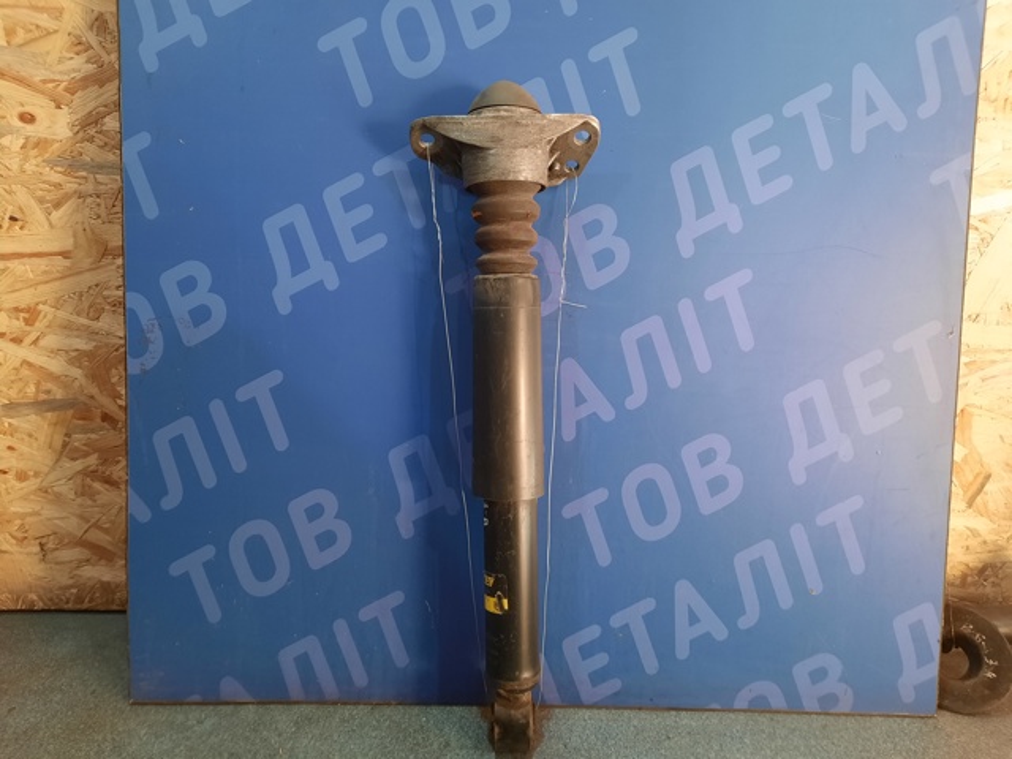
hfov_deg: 69.4
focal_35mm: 25
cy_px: 380
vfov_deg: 54.9
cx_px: 506
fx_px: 731
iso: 320
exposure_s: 1/33
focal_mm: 4.6
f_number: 2
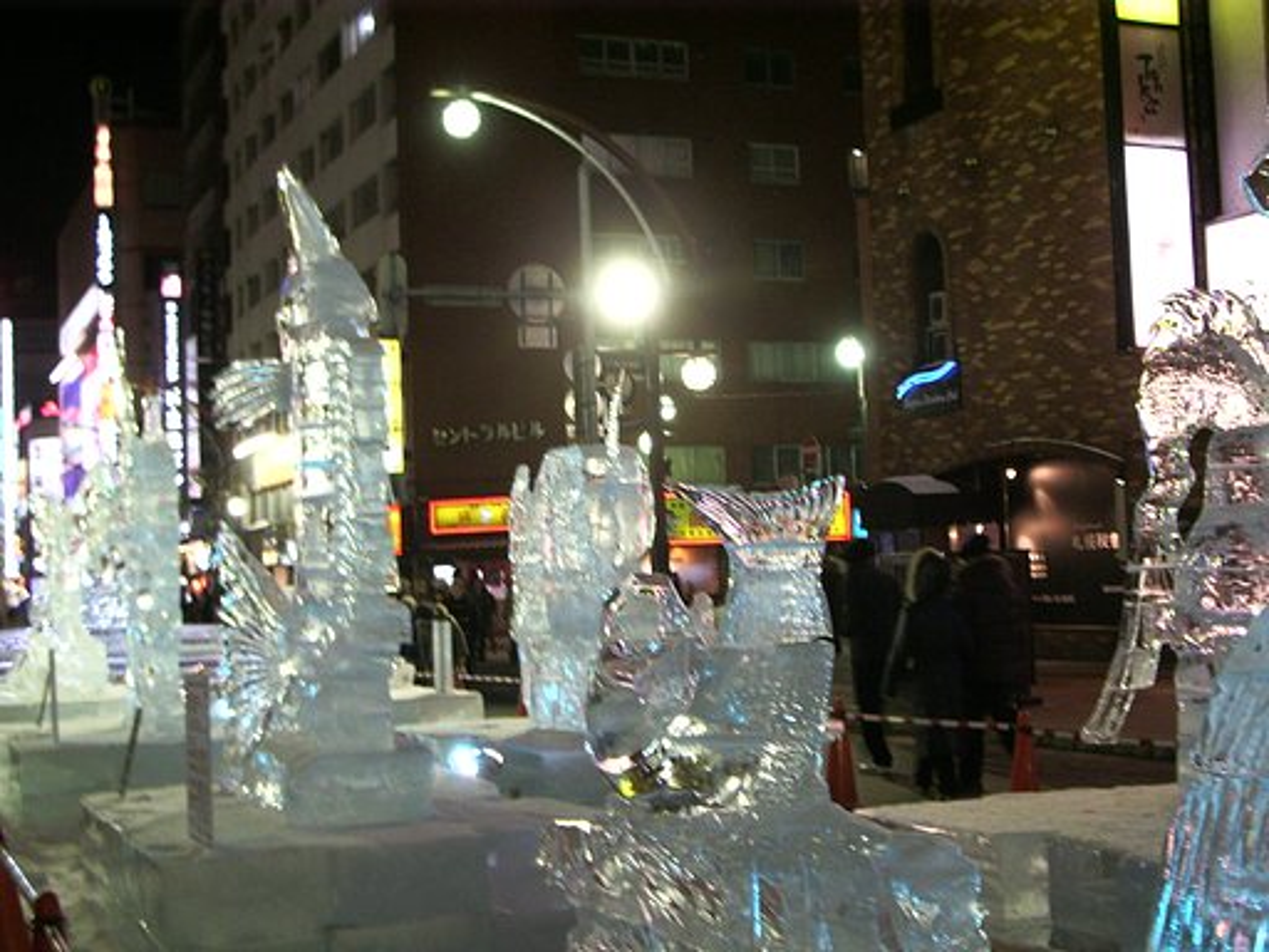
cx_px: 634
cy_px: 476
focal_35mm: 50
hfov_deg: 38.2
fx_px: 1833
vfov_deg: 29.1
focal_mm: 8.2
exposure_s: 1/15
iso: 200
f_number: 3.1
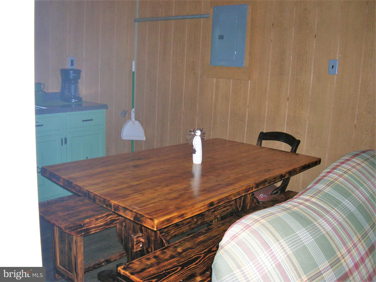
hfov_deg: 54.0
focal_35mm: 34
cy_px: 141
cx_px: 188
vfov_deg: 41.7
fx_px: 369
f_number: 2.9
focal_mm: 5.7
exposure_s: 1/60.1
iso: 117
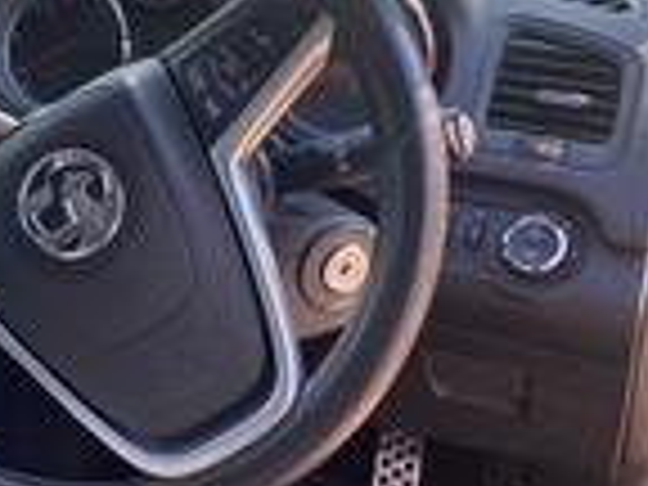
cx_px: -72
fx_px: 1179
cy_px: 225
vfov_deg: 23.3
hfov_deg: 27.9
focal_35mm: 63
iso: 32
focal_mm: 4.25
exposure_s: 1/195
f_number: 1.8
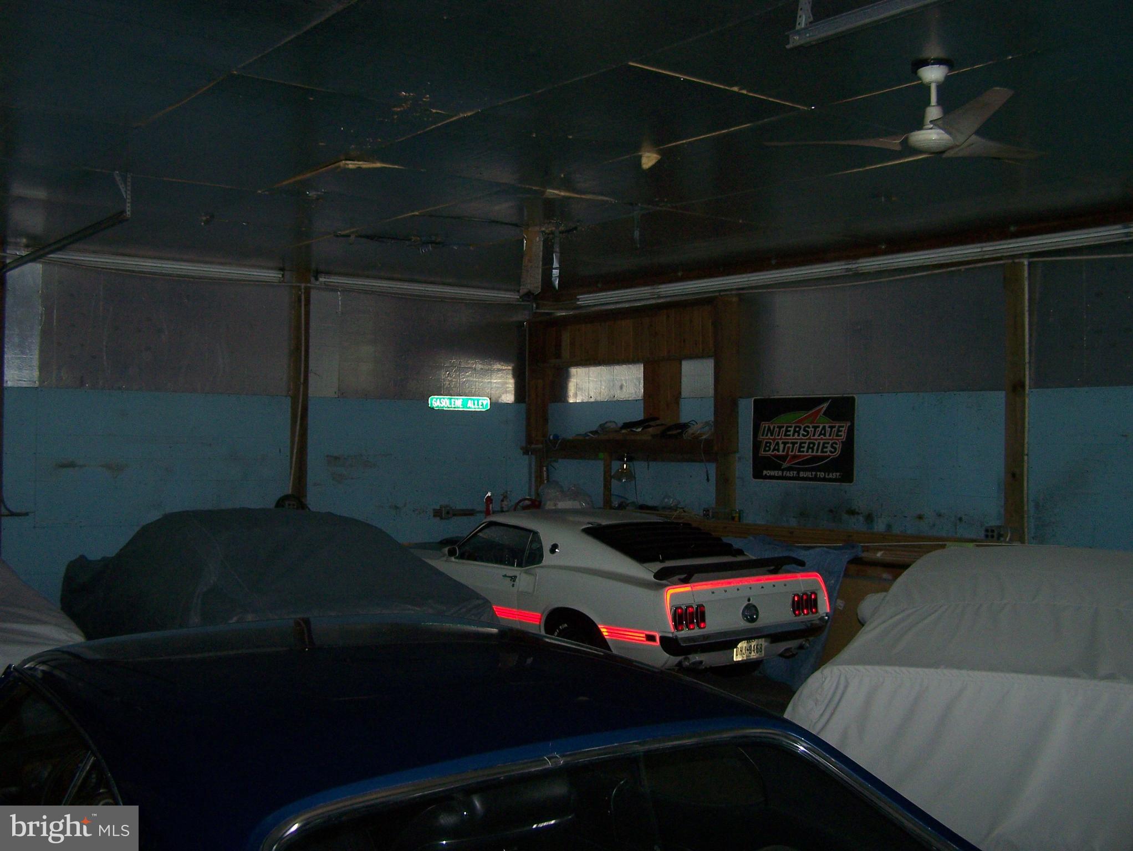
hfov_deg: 48.9
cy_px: 426
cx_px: 566
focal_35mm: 38
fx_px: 1245
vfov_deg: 37.8
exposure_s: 1/60
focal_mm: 6.3
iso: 160
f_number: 2.8
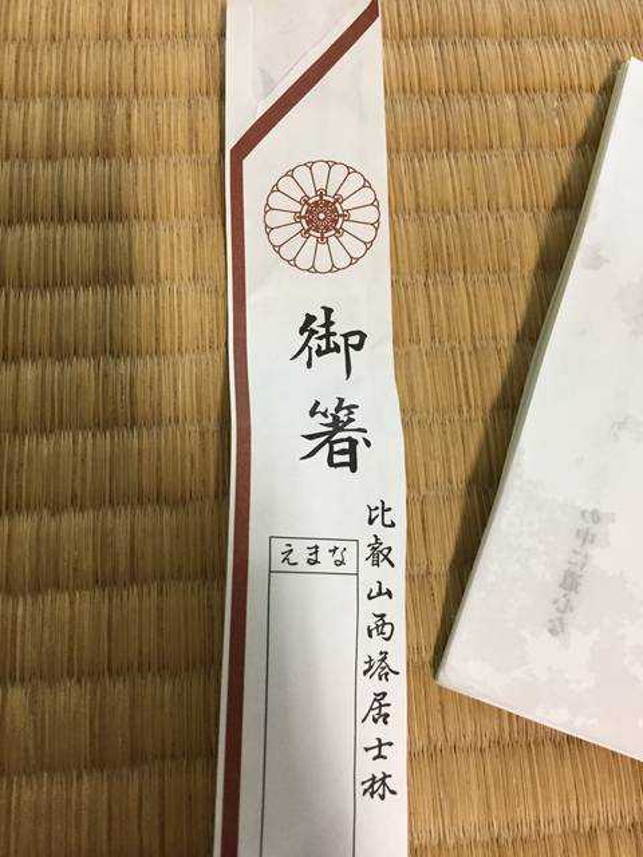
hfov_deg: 48.2
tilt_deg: -73.3
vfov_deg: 61.7
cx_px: 322
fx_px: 718
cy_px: 428
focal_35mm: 29
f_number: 2.2
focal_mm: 4.15
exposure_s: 1/30
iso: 160
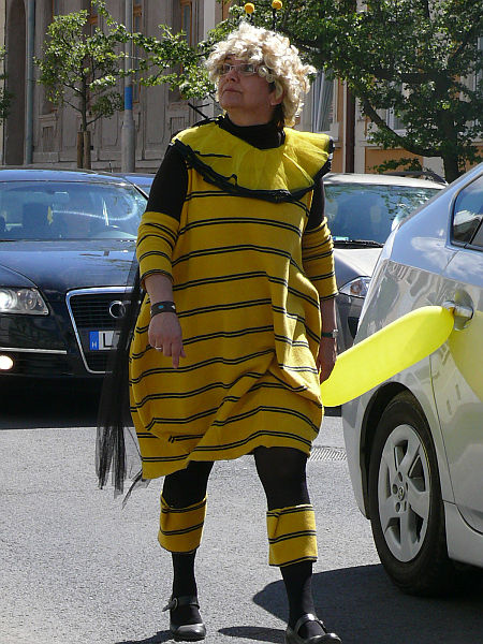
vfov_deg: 13.7
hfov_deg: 10.3
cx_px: 242
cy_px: 322
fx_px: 2679
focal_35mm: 144
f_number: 5.6
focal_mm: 17.2
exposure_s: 1/320
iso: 100
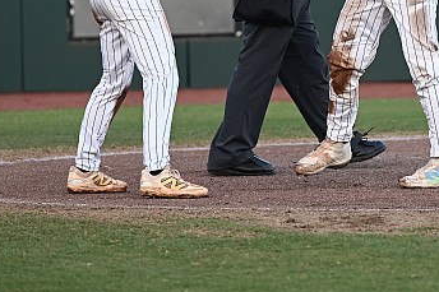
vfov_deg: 2.8
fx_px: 6045
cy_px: -54
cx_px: 426
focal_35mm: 496
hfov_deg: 4.2
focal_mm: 200
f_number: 3.5
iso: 800
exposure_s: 1/1000
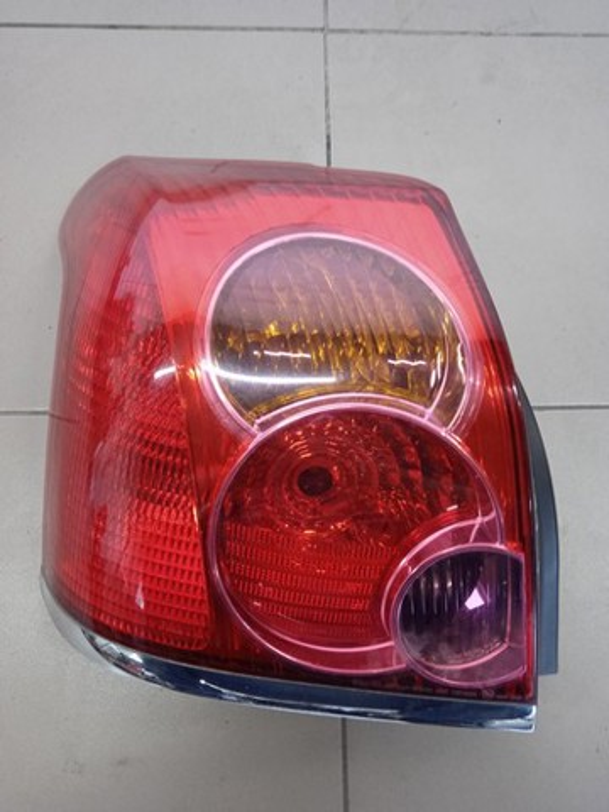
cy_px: 406
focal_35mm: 28
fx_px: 657
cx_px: 304
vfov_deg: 63.4
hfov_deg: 49.7
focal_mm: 3.43
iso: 887
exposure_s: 1/16.7
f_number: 2.2
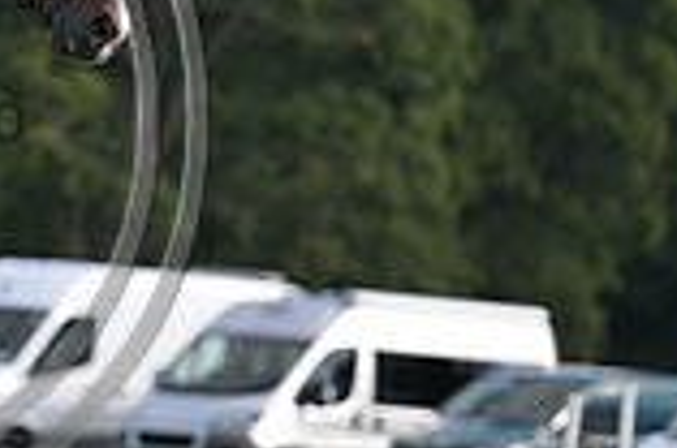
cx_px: -285
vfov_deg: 2.1
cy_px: 58
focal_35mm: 648
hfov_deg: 3.2
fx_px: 12161
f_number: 3.5
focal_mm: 175
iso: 250
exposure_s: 1/1250
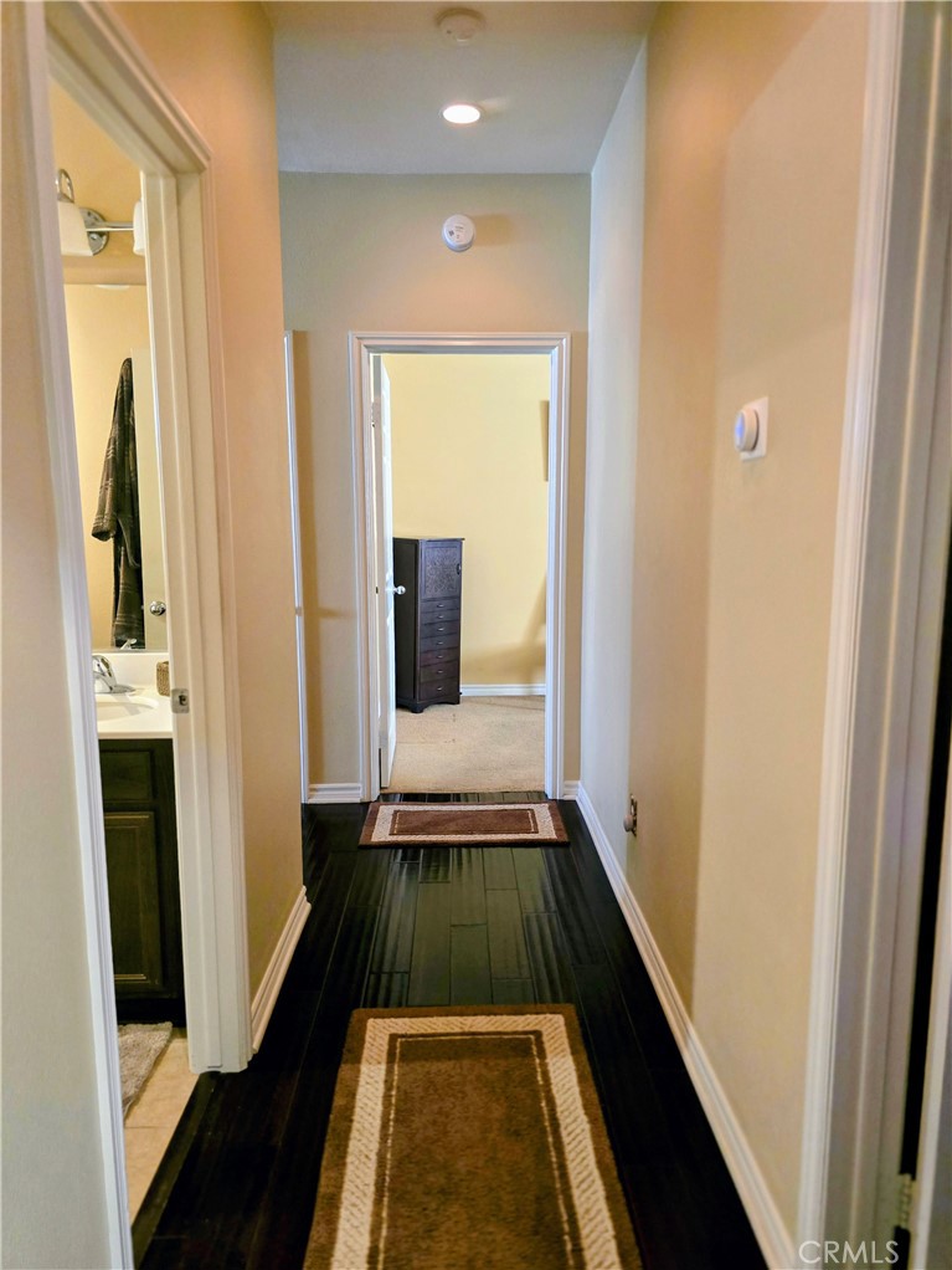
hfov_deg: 58.9
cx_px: 476
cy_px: 635
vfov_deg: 73.9
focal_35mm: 23
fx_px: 843
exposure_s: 1/60
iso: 1000
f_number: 1.7
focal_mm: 6.3
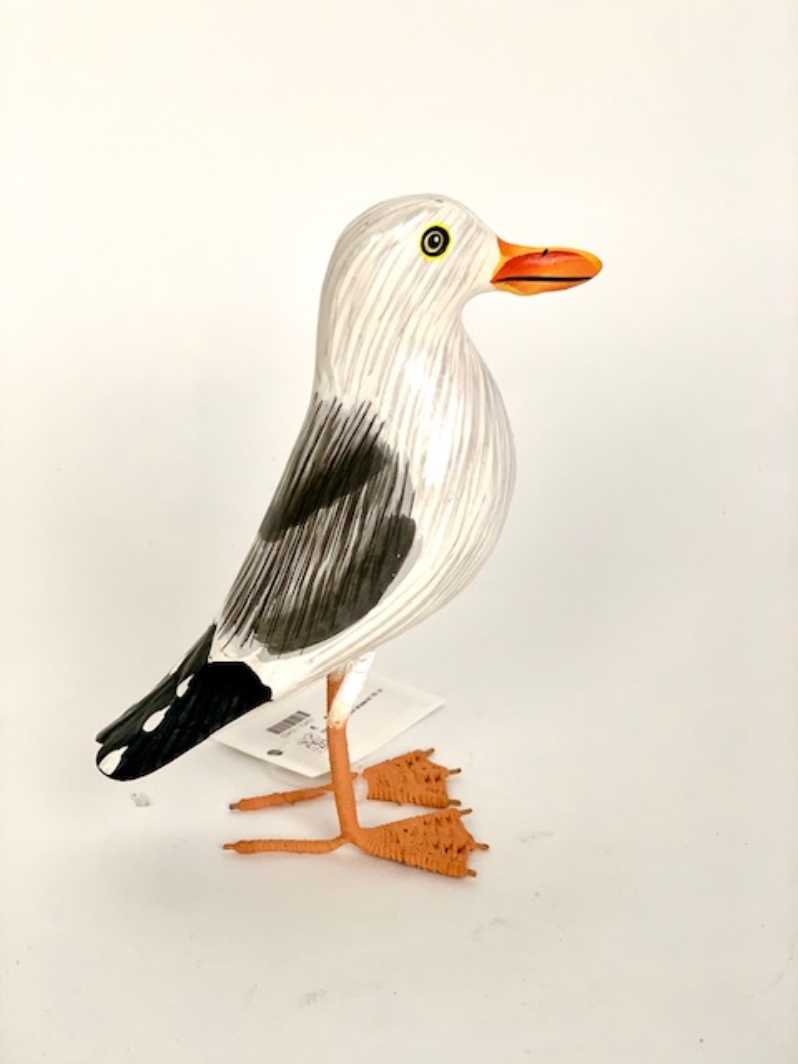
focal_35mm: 52
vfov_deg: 36.8
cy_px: 532
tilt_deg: -24.9
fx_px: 1598
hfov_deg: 28.0
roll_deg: +1.1
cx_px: 399
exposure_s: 1/50
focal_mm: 6
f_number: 2.4
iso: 80
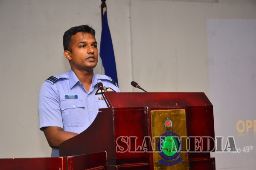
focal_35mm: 68
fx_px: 479
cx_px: 128
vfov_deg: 20.1
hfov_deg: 29.9
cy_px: 85
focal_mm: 45
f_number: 5
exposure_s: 1/125
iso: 800
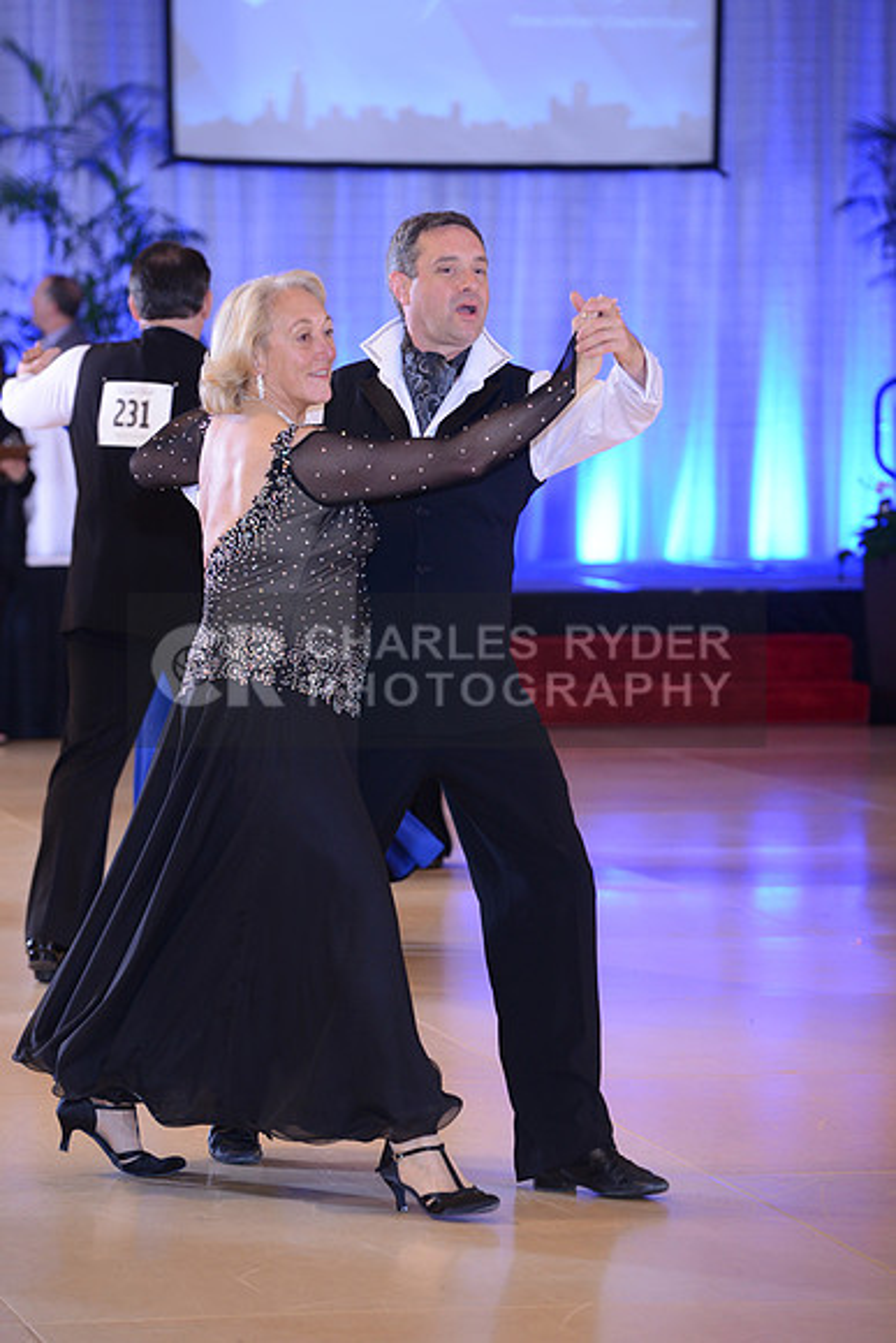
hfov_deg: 8.3
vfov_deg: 12.4
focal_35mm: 165
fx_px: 6156
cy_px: 672
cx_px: 448
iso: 1250
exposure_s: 1/250
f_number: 5
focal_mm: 165
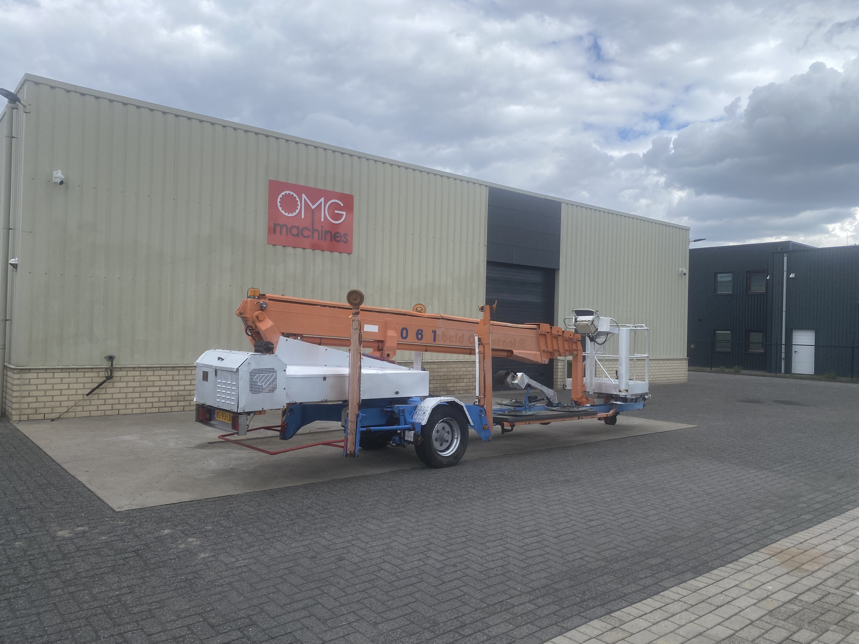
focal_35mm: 26
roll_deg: -2.0
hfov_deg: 67.3
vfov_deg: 53.1
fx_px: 645
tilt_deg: +1.5
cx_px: 430
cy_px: 322
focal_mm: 4.25
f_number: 1.8
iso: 32
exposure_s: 1/2066
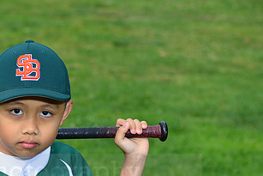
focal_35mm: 236
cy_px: 165
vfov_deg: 5.8
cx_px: 36
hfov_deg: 8.7
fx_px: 1725
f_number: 10
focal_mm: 125
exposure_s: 1/200
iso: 200
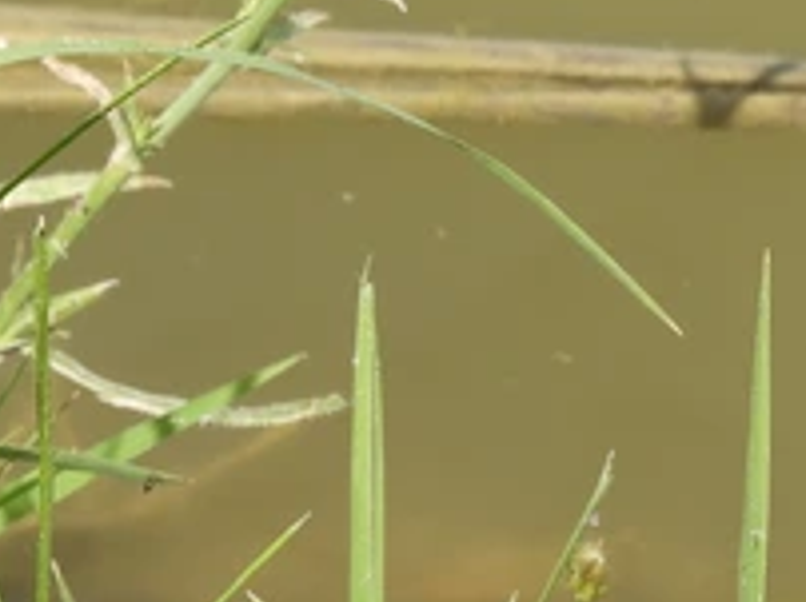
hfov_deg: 1.8
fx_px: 25838
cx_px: -279
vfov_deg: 1.3
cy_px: 64
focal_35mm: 1111
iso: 100
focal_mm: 62.5
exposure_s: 1/320
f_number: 6.3
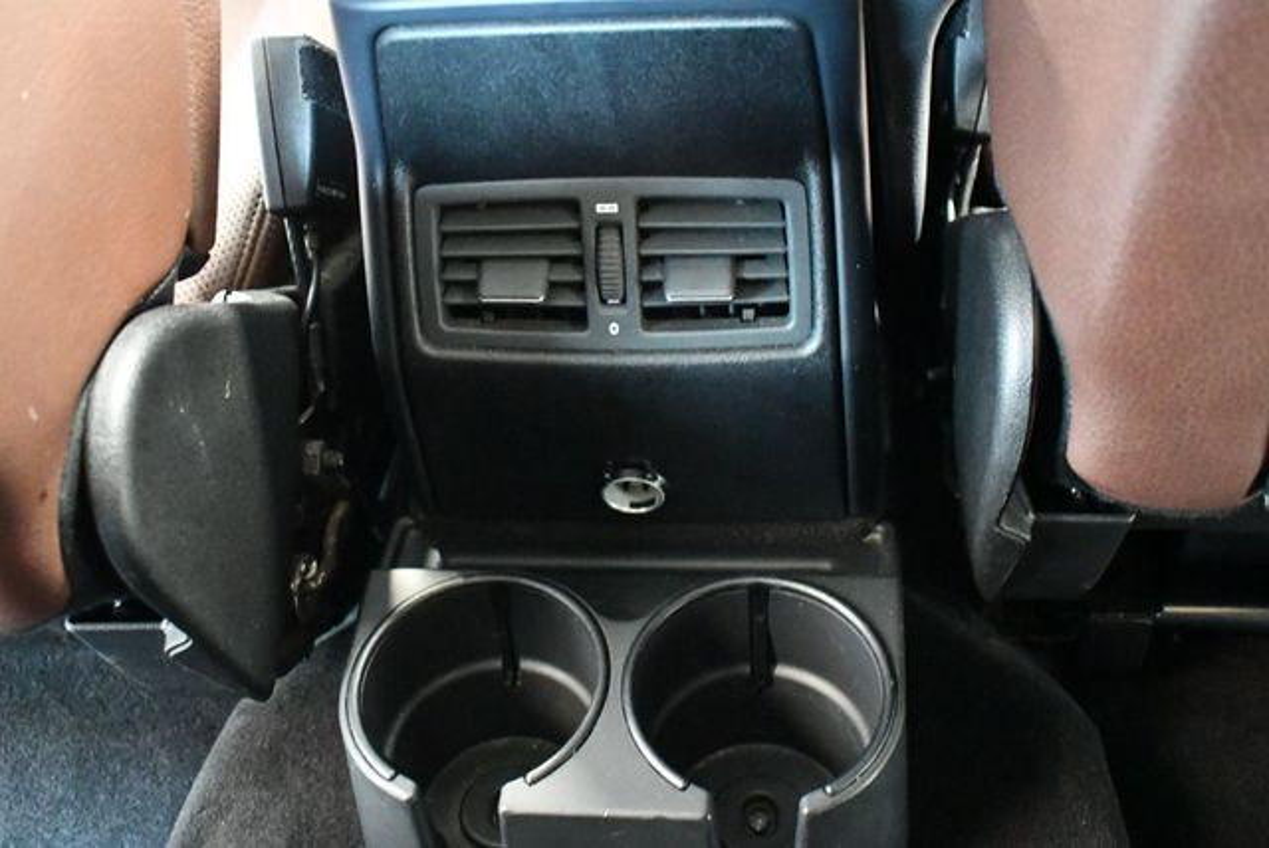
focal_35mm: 36
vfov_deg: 36.9
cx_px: 634
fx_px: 1270
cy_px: 424
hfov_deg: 53.1
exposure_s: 1/8
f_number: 3.5
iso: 12800
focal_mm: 18
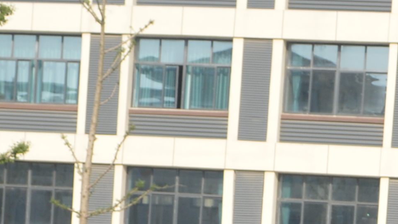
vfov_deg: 5.8
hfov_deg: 10.8
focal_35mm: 197
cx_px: 415
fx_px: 2079
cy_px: 638
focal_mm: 20
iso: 100
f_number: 6.3
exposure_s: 1/200
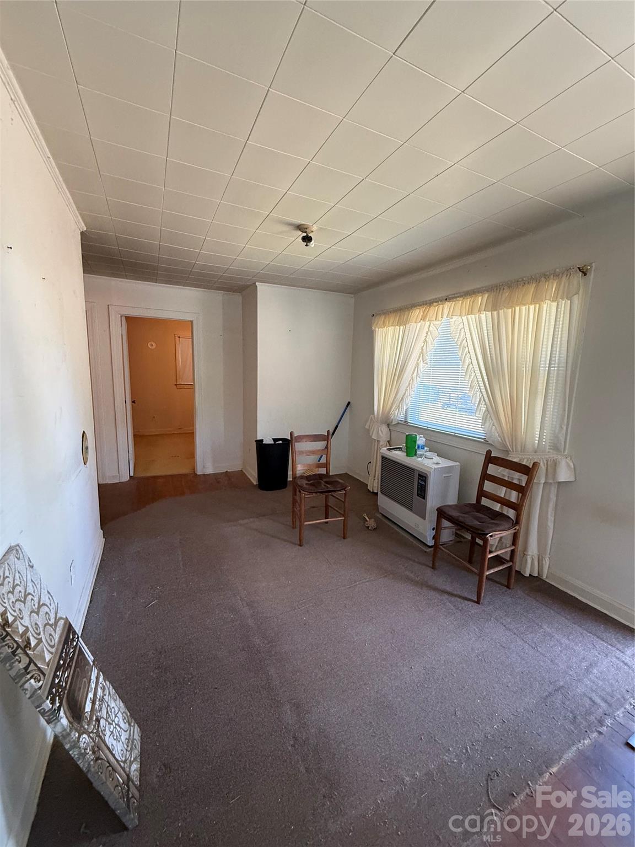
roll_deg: -2.3
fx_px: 342
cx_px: 318
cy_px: 424
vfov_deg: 102.1
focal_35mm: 14
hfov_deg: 85.7
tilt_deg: -7.9
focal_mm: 2.22
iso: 400
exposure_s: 1/75
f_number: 2.2
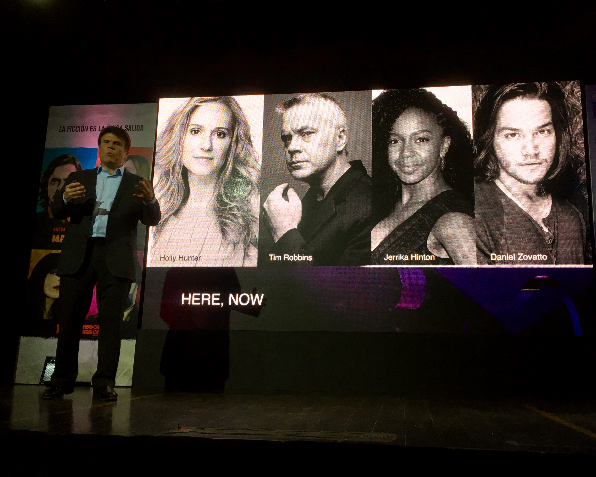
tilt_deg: +10.6
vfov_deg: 43.3
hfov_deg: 52.8
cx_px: 320
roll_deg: -1.0
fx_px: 600
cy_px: 234
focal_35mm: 34
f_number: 2.2
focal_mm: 4.15
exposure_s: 1/40
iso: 25
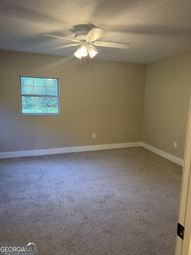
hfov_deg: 56.8
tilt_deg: -7.8
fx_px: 177
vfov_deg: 71.6
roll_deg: -1.4
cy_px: 128
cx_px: 96
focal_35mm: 24
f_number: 1.78
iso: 125
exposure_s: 1/60
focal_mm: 6.76
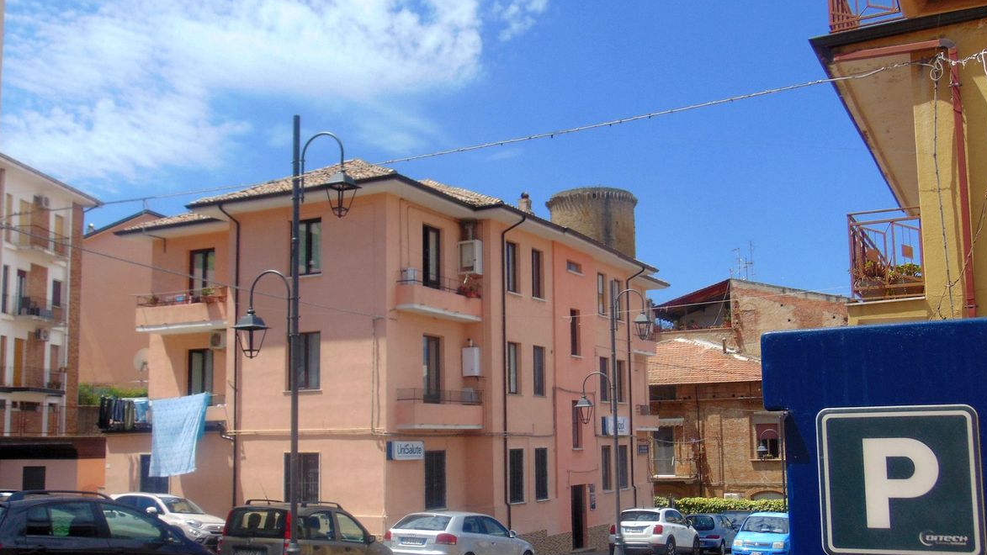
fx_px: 1021
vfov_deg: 30.4
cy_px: 317
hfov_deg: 51.6
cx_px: 491
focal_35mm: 39
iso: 80
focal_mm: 6.3
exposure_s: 1/250
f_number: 8.3
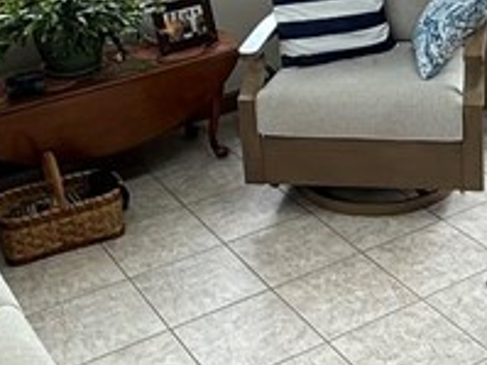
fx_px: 1012
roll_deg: +2.4
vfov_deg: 19.8
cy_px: 0
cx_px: 396
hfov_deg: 26.5
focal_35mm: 72
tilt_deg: -15.7
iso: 50
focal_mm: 2.22
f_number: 2.2
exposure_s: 1/155
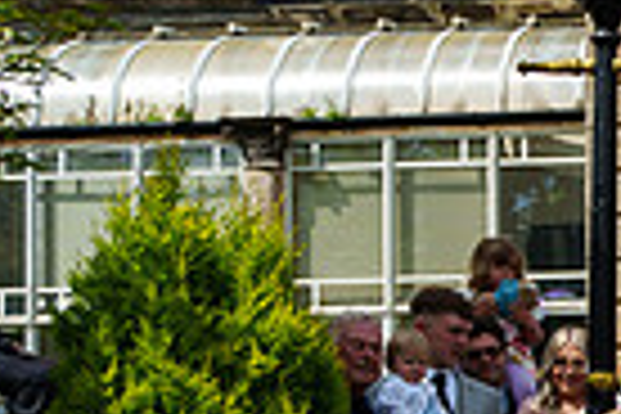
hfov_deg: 12.9
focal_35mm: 131
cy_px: 602
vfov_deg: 10.2
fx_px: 2260
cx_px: 1366
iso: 200
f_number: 3.5
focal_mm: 28
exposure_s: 1/3200
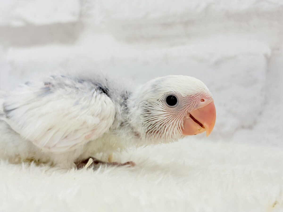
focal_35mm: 52
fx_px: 425
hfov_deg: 36.8
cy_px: 106
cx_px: 142
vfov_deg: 28.0
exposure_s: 1/100
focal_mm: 5.96
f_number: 1.6
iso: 64
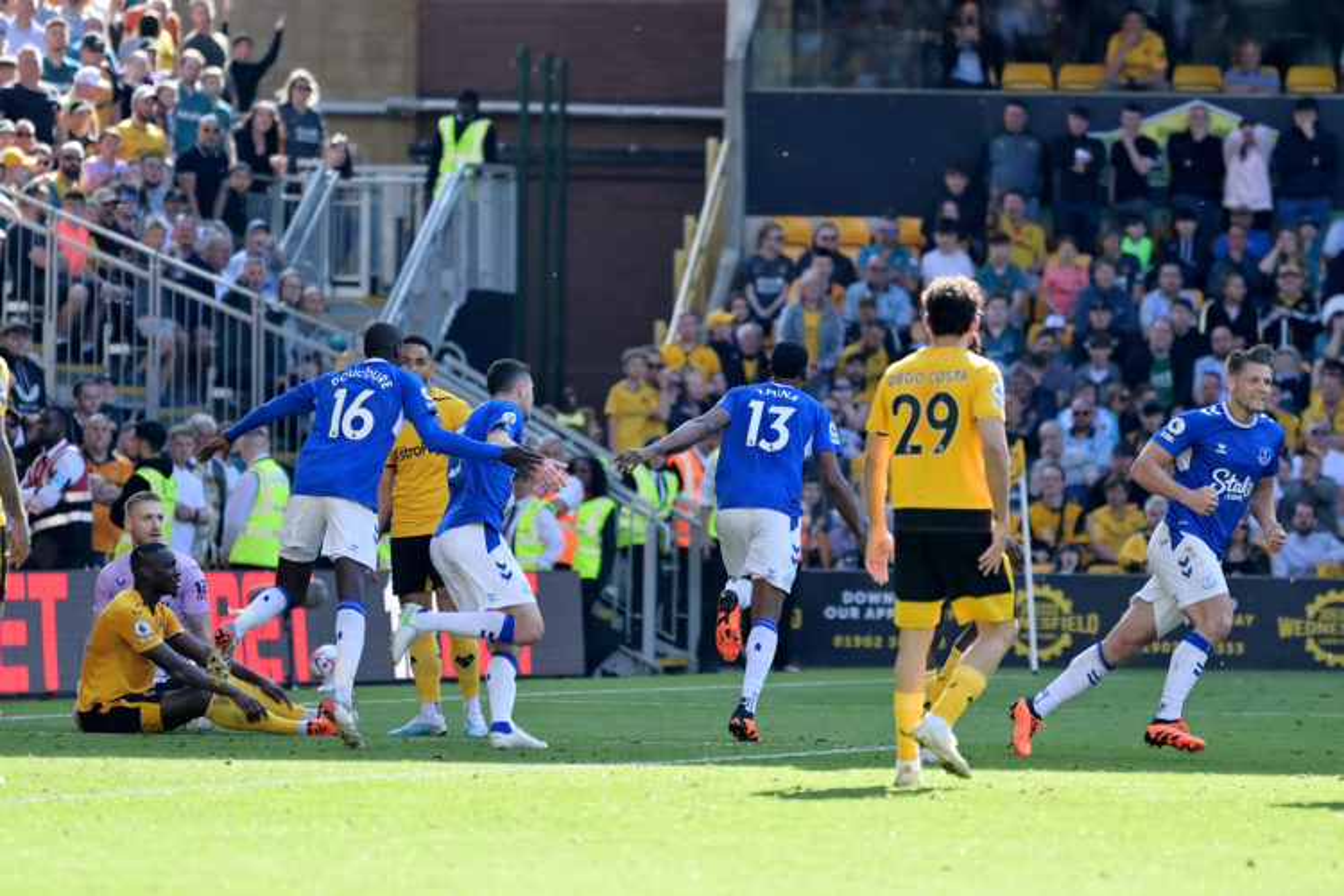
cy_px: 448
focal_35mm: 200
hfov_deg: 10.3
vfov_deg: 6.9
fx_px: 7466
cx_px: 672
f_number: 2.8
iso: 500
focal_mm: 200
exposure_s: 1/2500
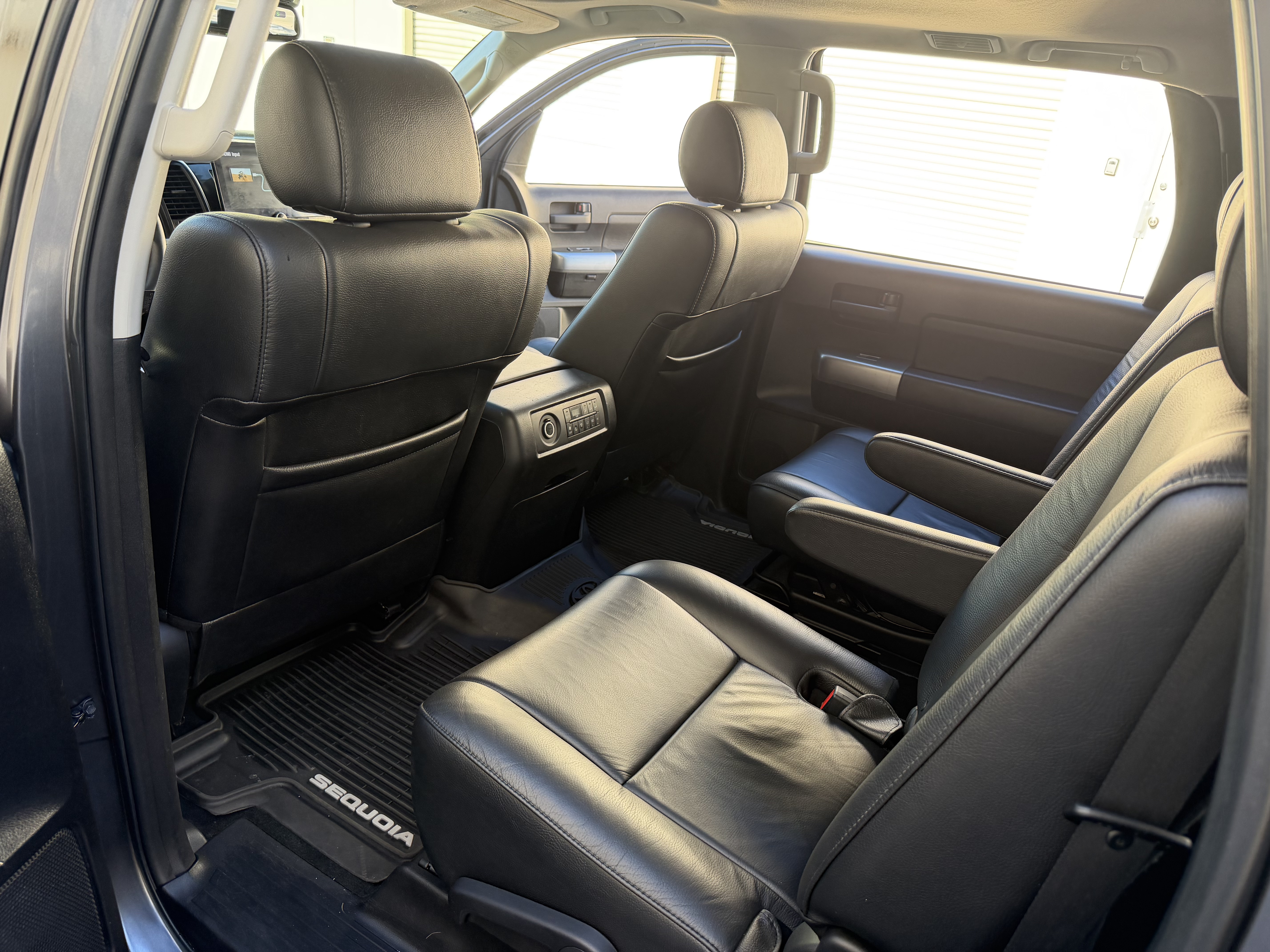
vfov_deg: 56.8
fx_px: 881
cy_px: 476
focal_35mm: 24
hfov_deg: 71.6
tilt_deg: -22.7
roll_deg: -6.6
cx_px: 635
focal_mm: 6.76
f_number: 1.78
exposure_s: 1/217
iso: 160
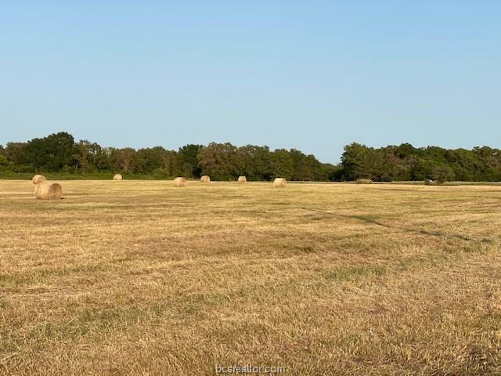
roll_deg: +0.0
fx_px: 753
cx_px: 250
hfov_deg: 36.8
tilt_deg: -1.0
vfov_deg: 28.0
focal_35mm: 52
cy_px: 188
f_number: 2
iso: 20
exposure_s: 1/1261
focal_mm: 6
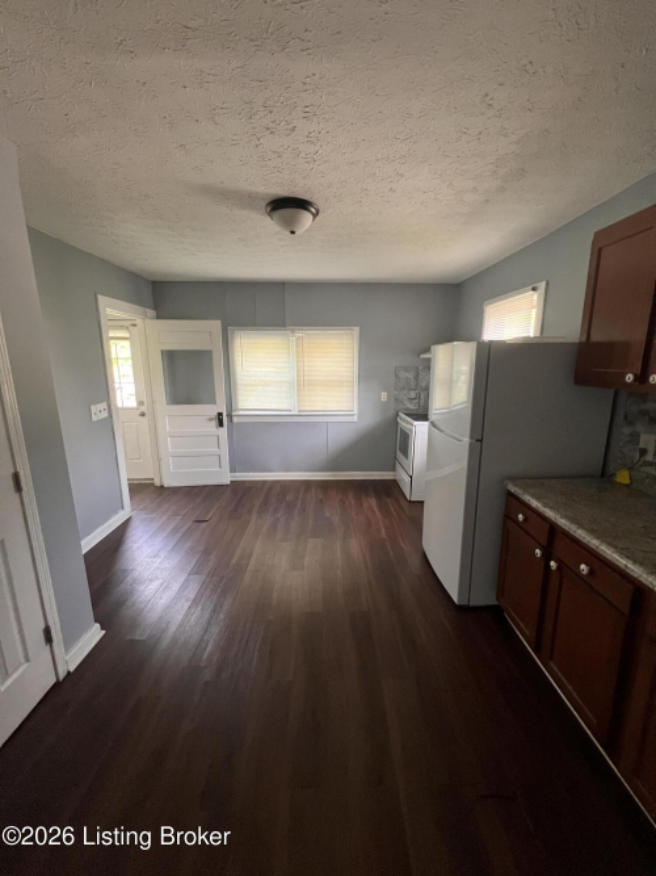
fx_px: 329
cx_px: 328
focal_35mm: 13
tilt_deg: -11.6
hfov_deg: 89.9
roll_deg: -0.6
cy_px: 438
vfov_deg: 106.2
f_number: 1.8
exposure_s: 1/60
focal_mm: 1.57
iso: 320
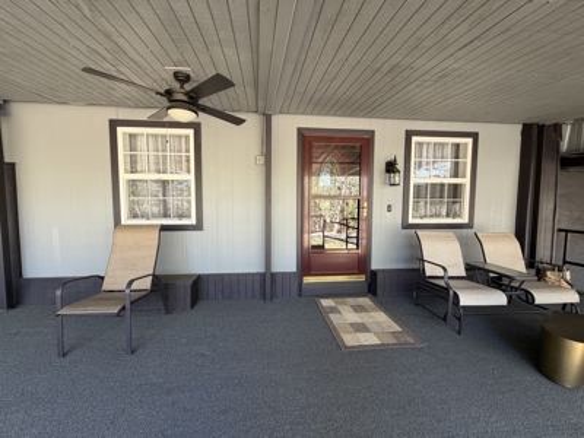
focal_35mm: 14
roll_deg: -0.3
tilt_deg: -2.9
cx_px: 292
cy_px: 219
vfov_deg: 85.7
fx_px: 236
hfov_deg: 102.1
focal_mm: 2.22
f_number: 2.2
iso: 200
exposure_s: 1/121
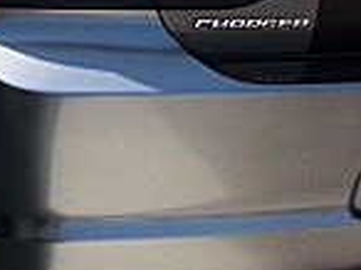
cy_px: -10
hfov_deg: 12.2
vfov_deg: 9.3
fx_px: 1645
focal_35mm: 158
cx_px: -74
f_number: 2.8
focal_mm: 6.3
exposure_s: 1/500
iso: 50
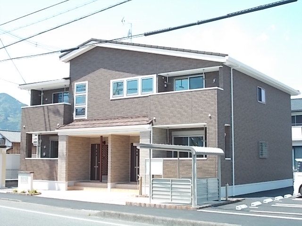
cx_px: 151
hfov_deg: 38.2
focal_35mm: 50
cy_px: 113
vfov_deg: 29.1
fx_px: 436
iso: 80
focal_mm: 9
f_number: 4.5
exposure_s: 1/160
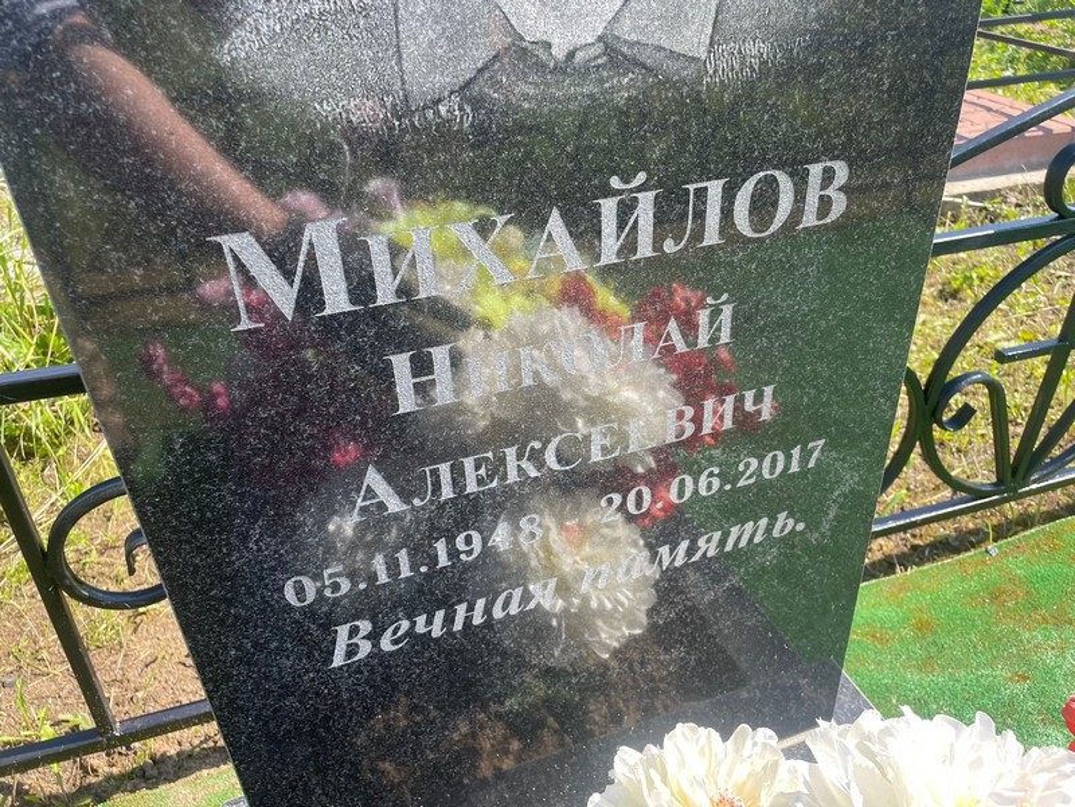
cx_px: 538
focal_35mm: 26
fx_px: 807
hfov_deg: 67.3
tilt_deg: -29.0
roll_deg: +3.6
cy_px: 404
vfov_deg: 53.1
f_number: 1.6
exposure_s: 1/569
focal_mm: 4.2
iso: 32
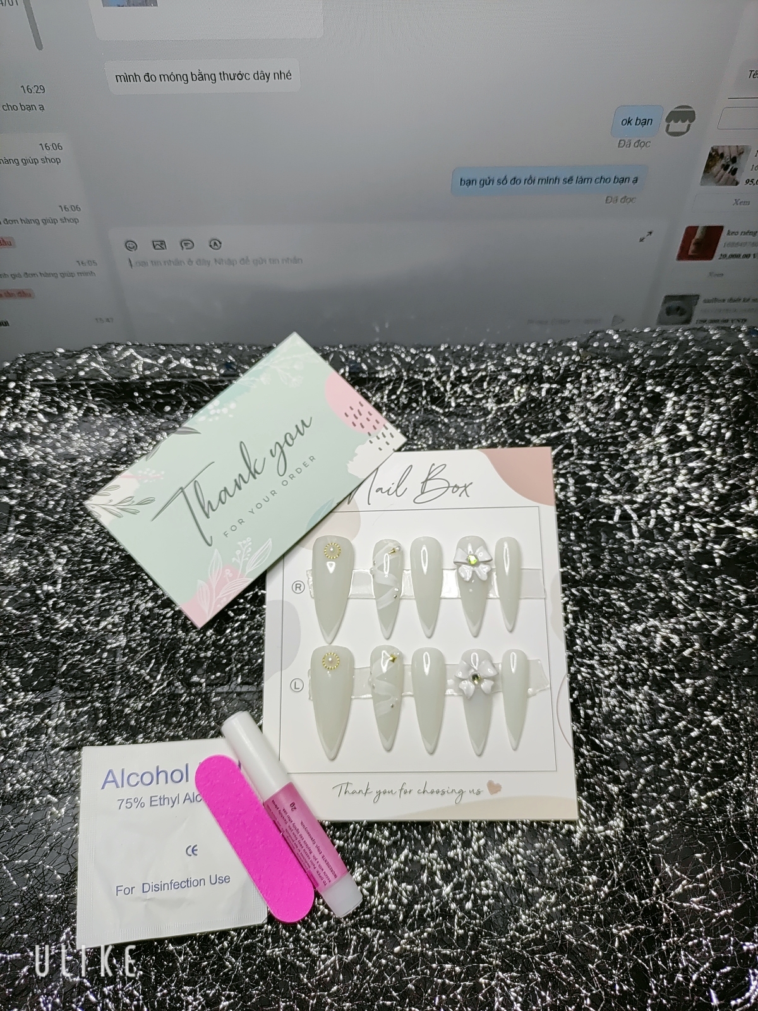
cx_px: 379
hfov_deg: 28.6
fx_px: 1489
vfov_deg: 37.5
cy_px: 506
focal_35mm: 51
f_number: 1.89
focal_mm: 5.43
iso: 58
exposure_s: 1/100
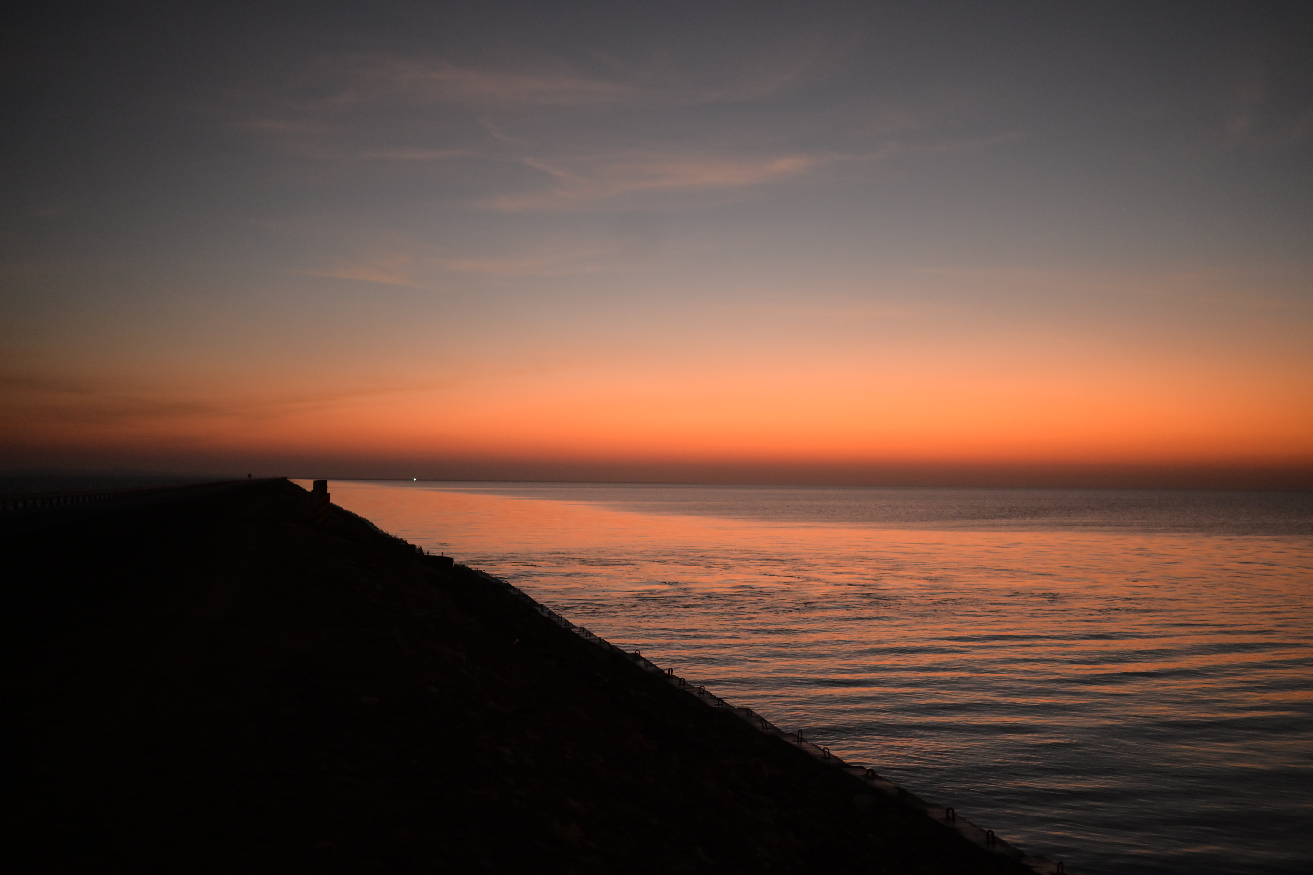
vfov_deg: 37.9
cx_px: 656
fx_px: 1276
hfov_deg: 54.4
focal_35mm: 35
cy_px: 438
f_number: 1.8
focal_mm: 35
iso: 2500
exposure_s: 1/200
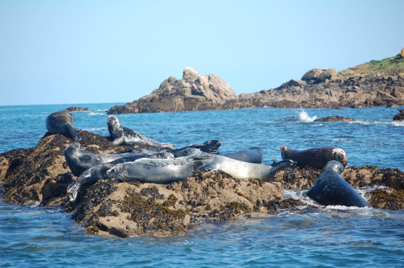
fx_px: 2018
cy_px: 134
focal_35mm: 180
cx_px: 202
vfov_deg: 7.6
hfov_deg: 11.4
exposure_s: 1/320
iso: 200
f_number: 5.6
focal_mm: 120
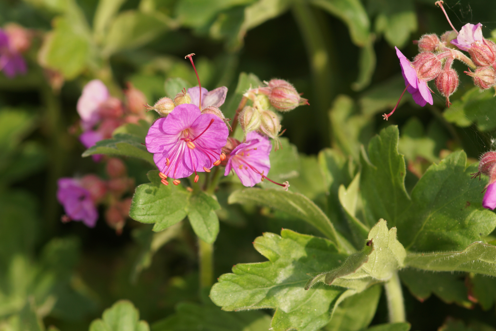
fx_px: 2067
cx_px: 248
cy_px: 166
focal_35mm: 150
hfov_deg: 13.7
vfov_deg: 9.1
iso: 100
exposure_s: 1/400
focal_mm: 100
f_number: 4
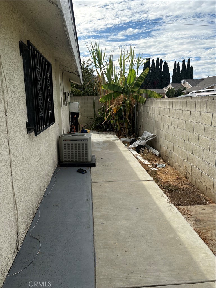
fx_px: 216
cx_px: 108
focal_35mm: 26
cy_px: 144
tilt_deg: -10.0
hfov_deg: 53.1
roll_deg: +1.1
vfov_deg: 67.3
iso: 64
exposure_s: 1/4950
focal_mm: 5.96
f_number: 1.6
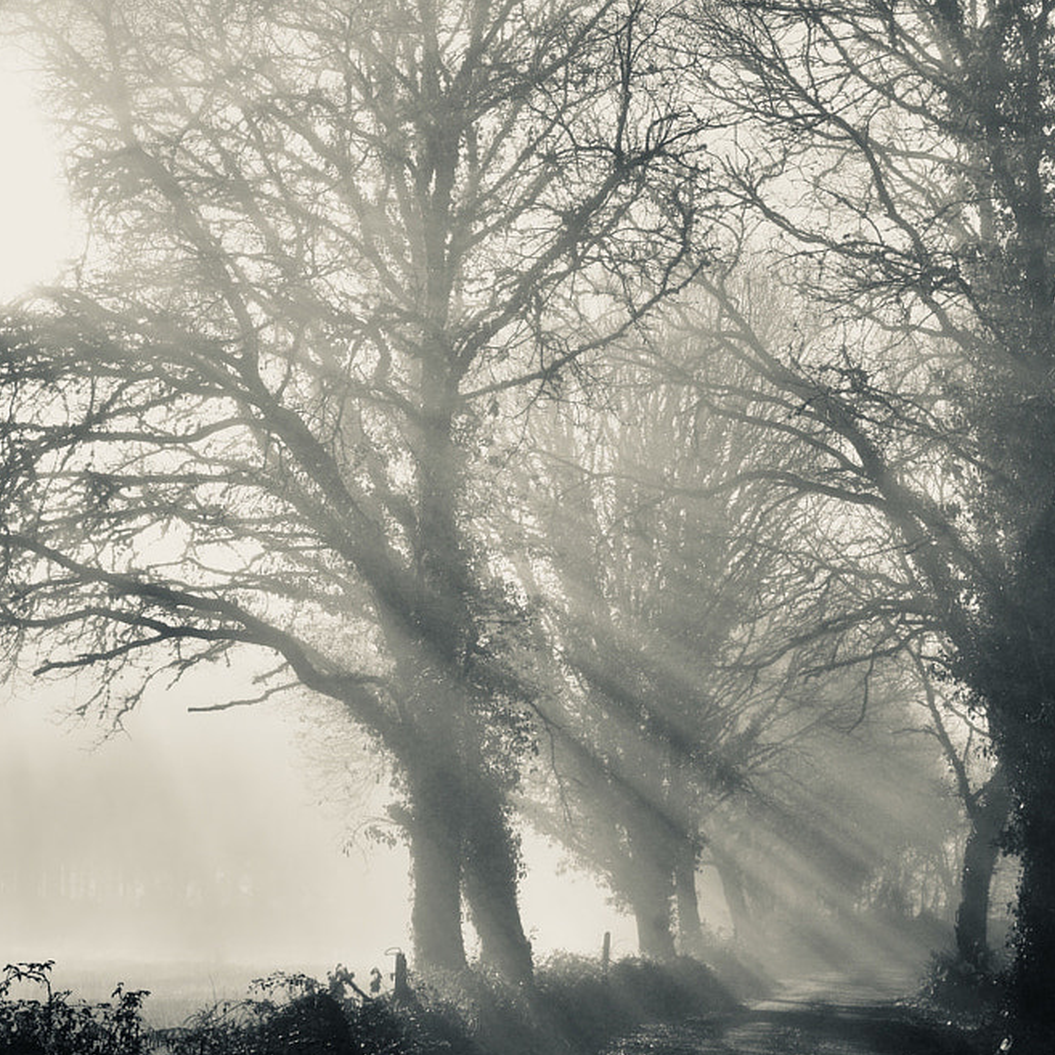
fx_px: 2000
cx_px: 697
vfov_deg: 29.5
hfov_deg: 29.4
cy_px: 430
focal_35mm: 58
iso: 160
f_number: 13
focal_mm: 28
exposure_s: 1/640
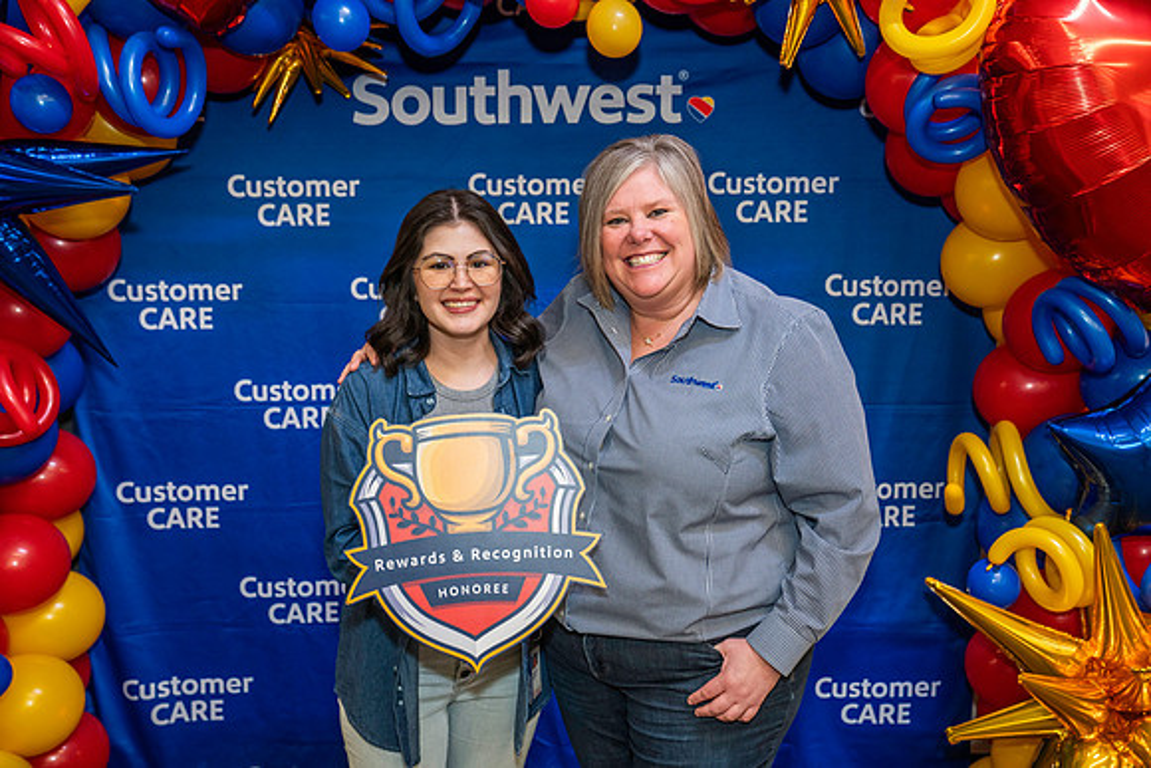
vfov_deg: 34.0
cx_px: 578
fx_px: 1257
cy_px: 384
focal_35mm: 39
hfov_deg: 49.2
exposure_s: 1/160
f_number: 4
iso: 1250
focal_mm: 39
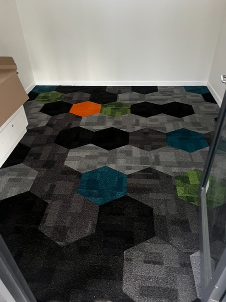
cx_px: 113
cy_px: 151
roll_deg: +3.2
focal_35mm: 26
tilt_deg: -36.8
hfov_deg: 53.1
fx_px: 226
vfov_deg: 67.3
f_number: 1.5
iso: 640
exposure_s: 1/33
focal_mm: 5.7
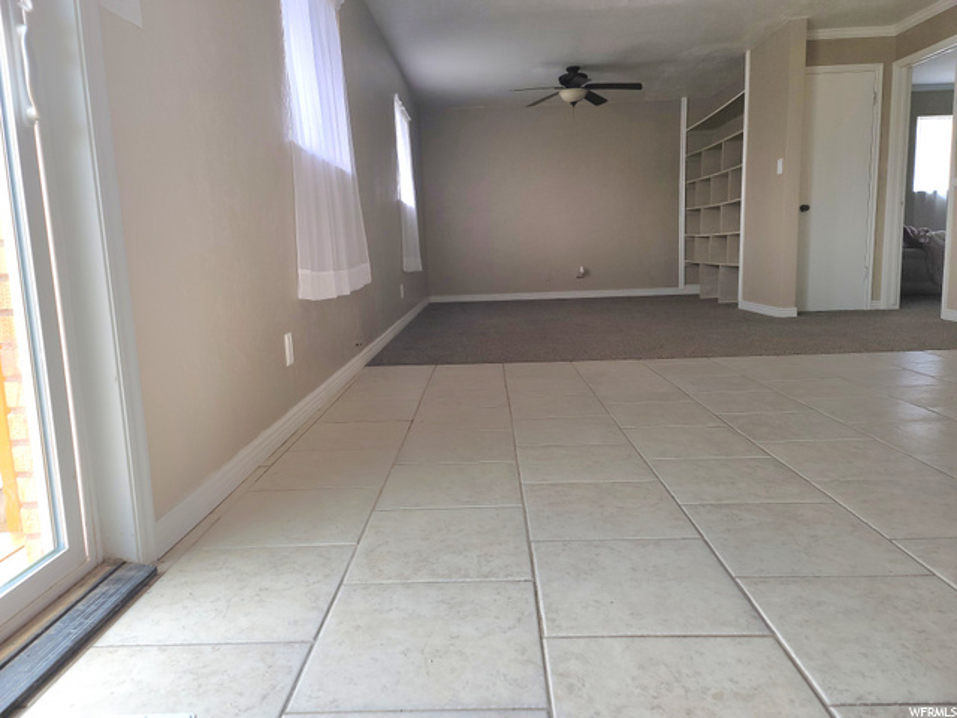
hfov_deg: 69.4
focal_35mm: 25
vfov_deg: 54.9
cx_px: 478
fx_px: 691
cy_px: 359
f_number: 1.8
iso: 25
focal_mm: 7
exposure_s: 1/60.2
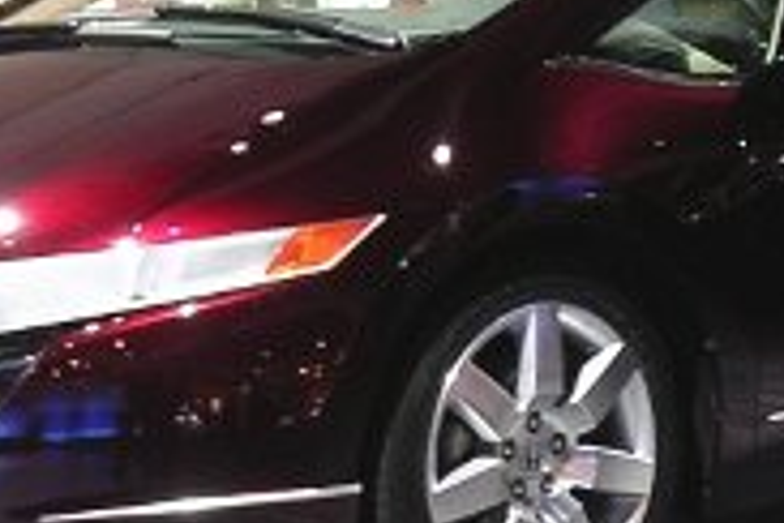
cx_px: 591
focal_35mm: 109
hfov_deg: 18.6
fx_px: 2374
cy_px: 210
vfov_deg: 12.6
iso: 100
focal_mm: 5.8
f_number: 2.8
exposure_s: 1/7.2
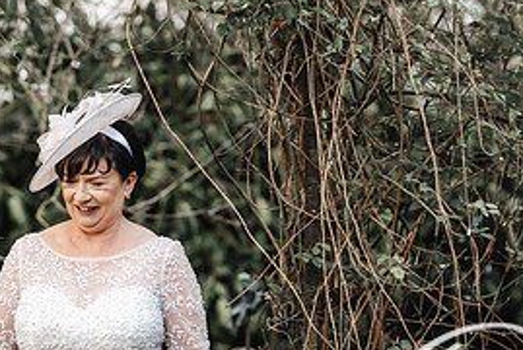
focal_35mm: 291
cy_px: 359
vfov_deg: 4.7
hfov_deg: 7.1
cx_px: 152
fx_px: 4232
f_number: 2.8
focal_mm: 135
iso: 800
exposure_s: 1/400
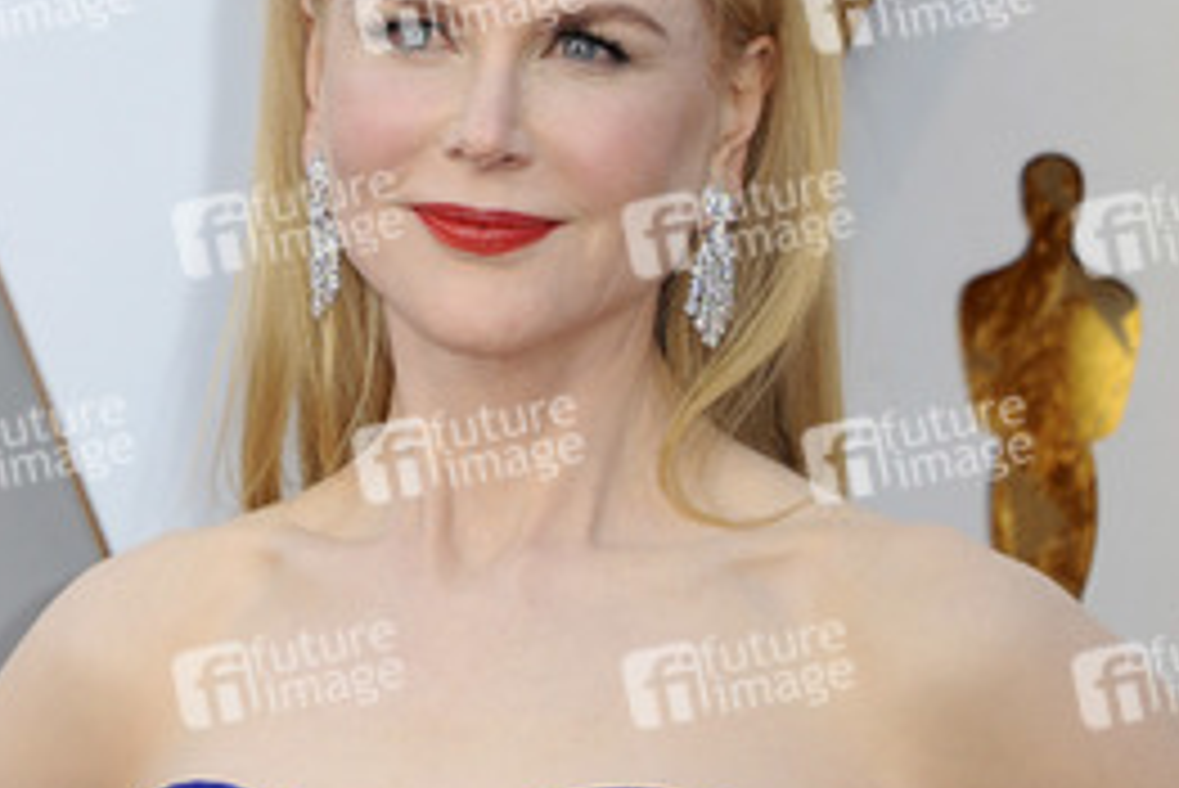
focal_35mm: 232
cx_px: 346
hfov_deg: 8.9
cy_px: 338
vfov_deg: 5.9
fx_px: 7602
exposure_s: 1/250
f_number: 7.1
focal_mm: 135
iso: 1000
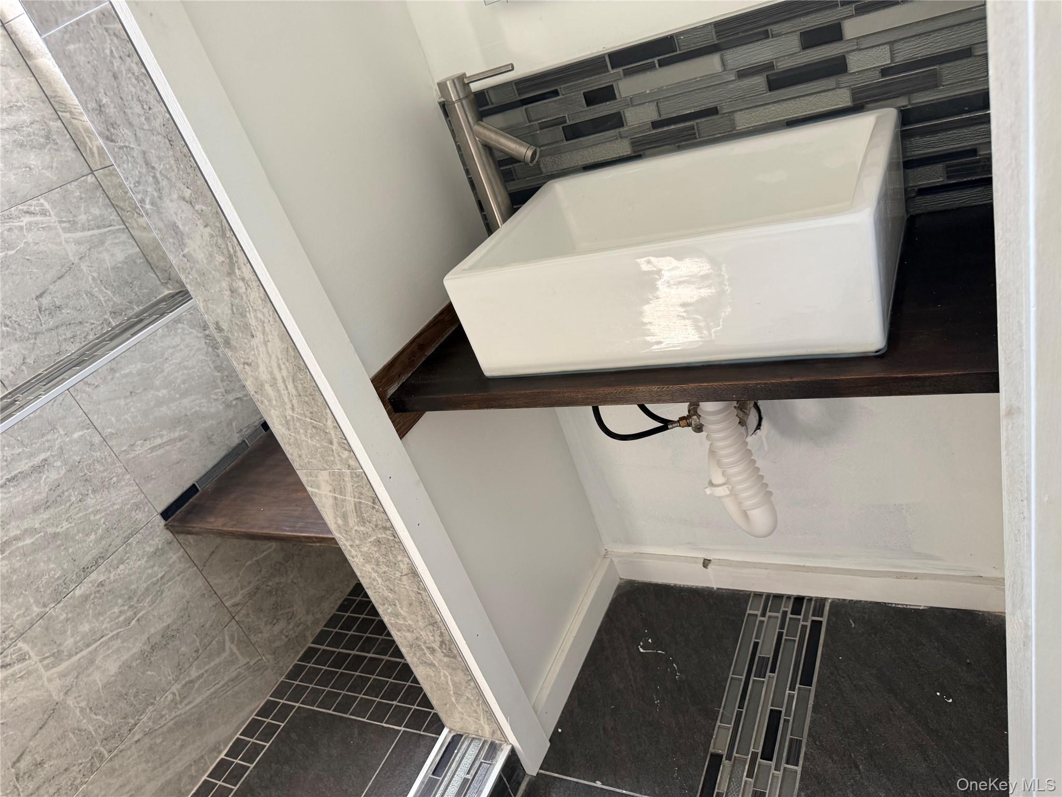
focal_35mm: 24
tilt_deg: -28.2
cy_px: 398
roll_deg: +21.4
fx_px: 736
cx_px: 531
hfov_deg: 71.6
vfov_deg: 56.8
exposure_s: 1/121
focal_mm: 6.76
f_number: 1.78
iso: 200
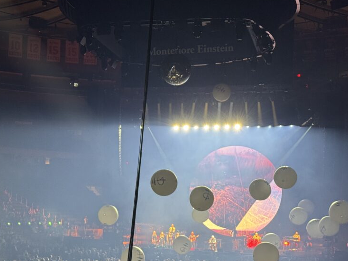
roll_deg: -1.3
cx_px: 122
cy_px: 176
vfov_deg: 21.8
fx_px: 673
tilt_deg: +3.7
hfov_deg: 28.8
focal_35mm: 67
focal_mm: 6.76
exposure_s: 1/60
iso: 250
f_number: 1.78
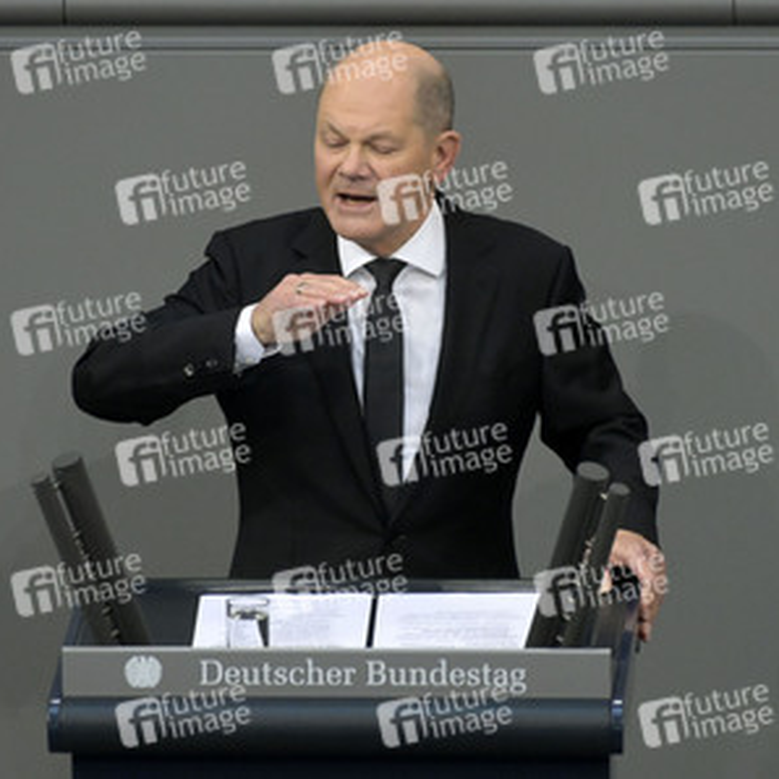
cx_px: 375
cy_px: 390
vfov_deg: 2.7
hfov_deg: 2.7
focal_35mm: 643
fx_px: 16371
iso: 10000
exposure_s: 1/320
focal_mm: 500
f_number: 5.6
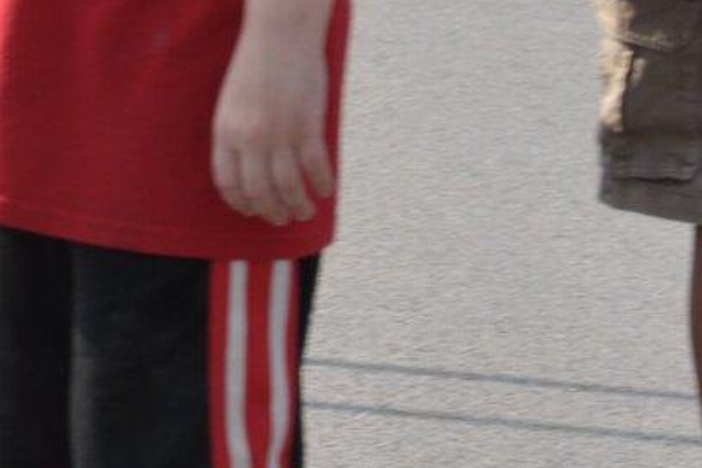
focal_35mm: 622
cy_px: -637
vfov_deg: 2.2
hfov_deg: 3.3
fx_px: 12123
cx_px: -179
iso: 100
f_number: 9
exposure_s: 1/200
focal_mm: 66
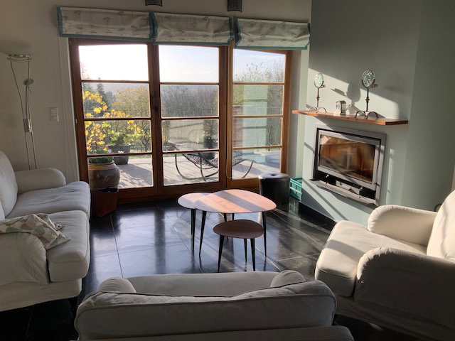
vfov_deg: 48.2
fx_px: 381
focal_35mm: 29
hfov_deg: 61.7
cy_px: 170
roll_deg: -0.8
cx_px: 228
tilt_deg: -14.2
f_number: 1.8
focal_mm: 3
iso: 16
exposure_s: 1/514
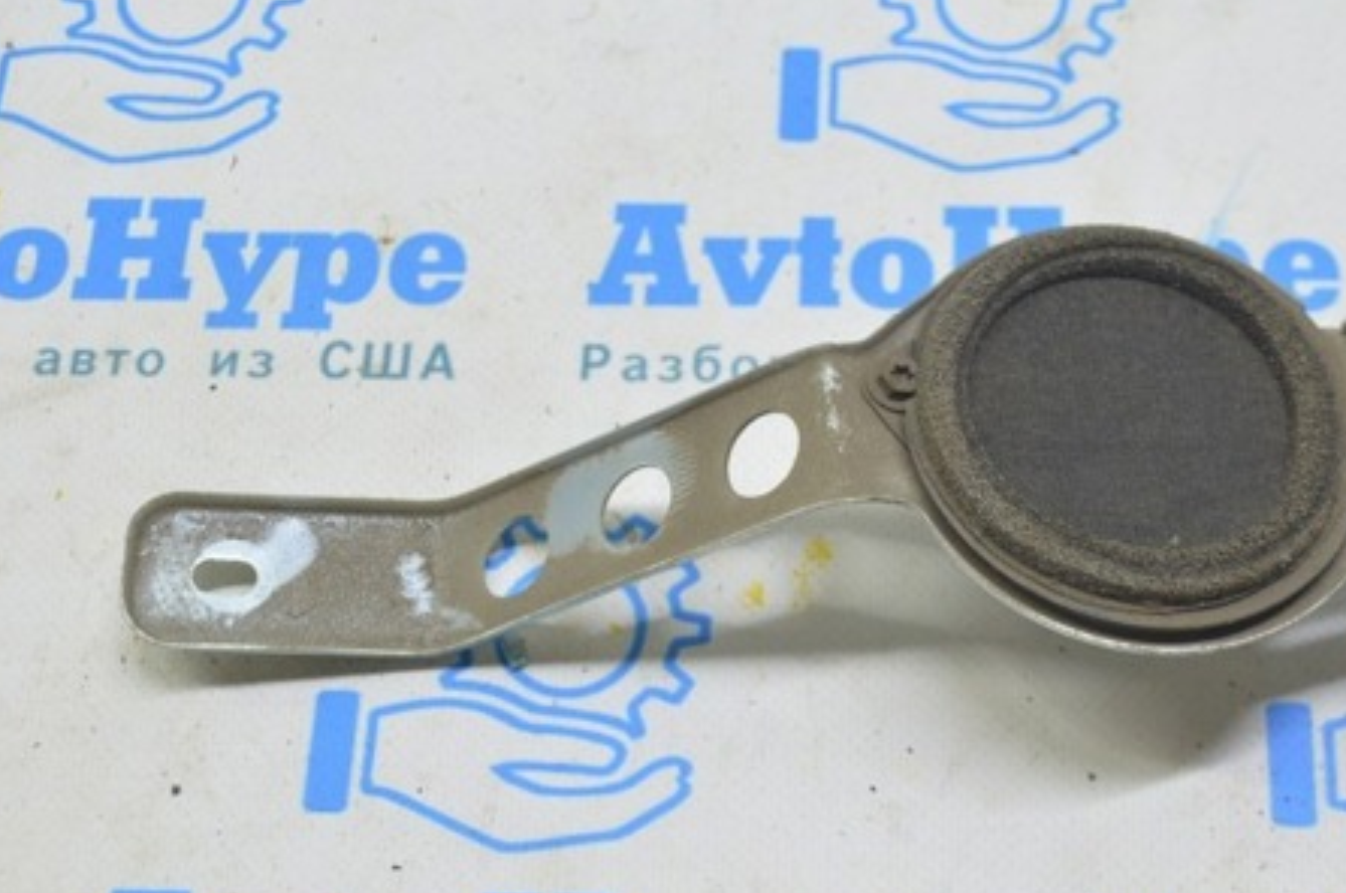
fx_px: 2491
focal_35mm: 67
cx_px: 842
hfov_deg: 30.1
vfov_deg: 20.3
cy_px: 514
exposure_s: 1/20
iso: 400
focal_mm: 31
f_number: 5.6
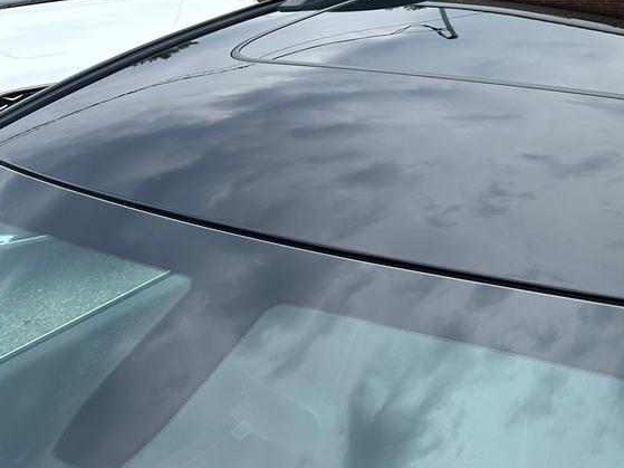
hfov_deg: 31.4
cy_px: 48
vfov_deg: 25.7
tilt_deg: -12.0
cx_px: 670
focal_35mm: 55
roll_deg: +2.4
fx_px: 991
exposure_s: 1/1453
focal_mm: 6.86
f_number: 1.78
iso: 80
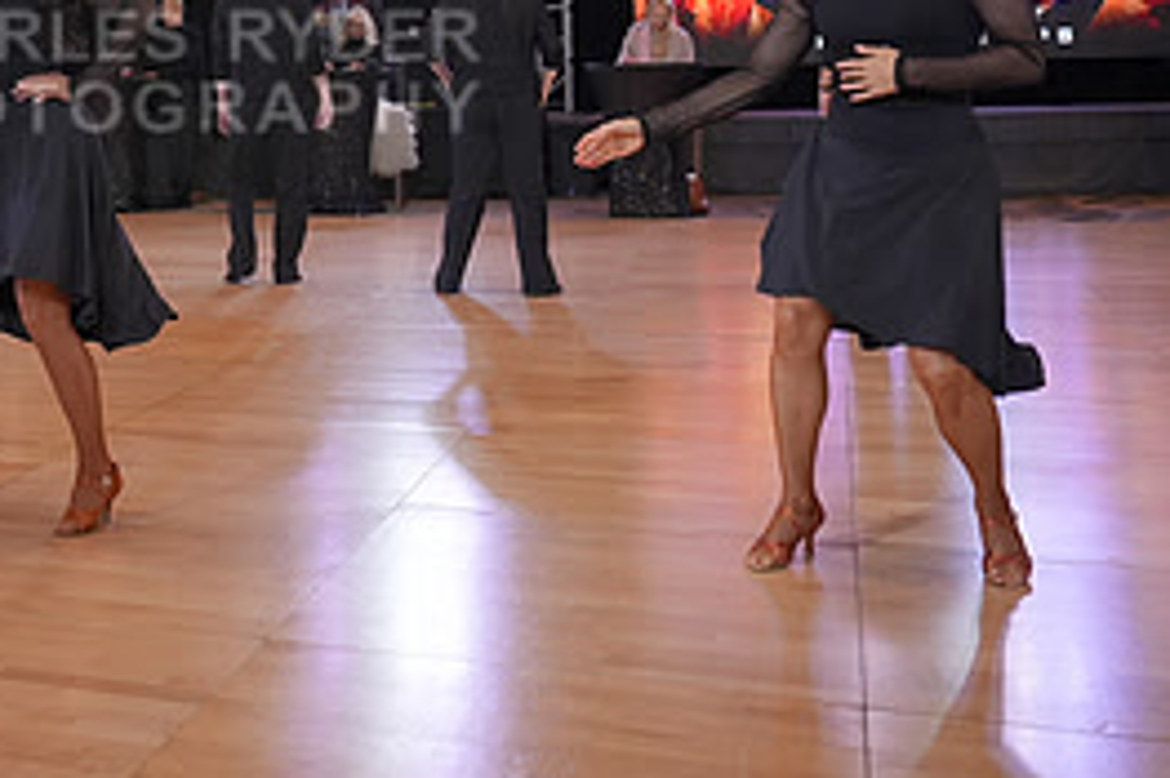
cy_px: 78
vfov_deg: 24.7
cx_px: 49
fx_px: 1721
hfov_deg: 34.7
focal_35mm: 53
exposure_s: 1/400
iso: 1600
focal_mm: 24
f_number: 4
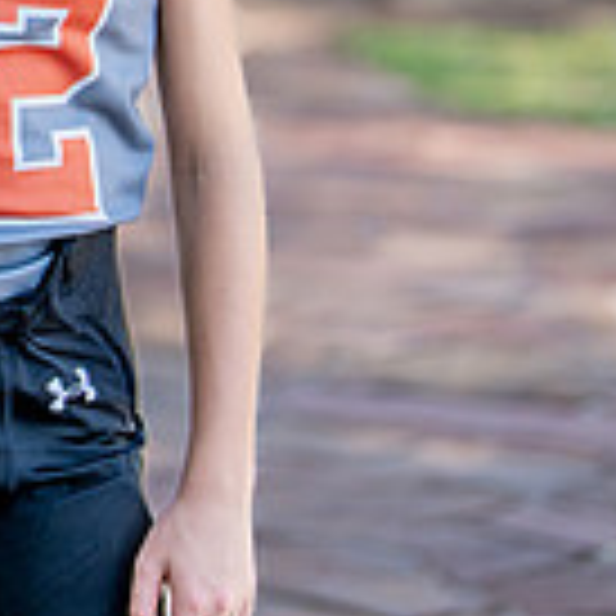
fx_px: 4168
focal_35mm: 207
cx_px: -319
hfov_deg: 8.3
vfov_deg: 8.3
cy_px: -313
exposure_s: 1/1000
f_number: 1.2
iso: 100
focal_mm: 50
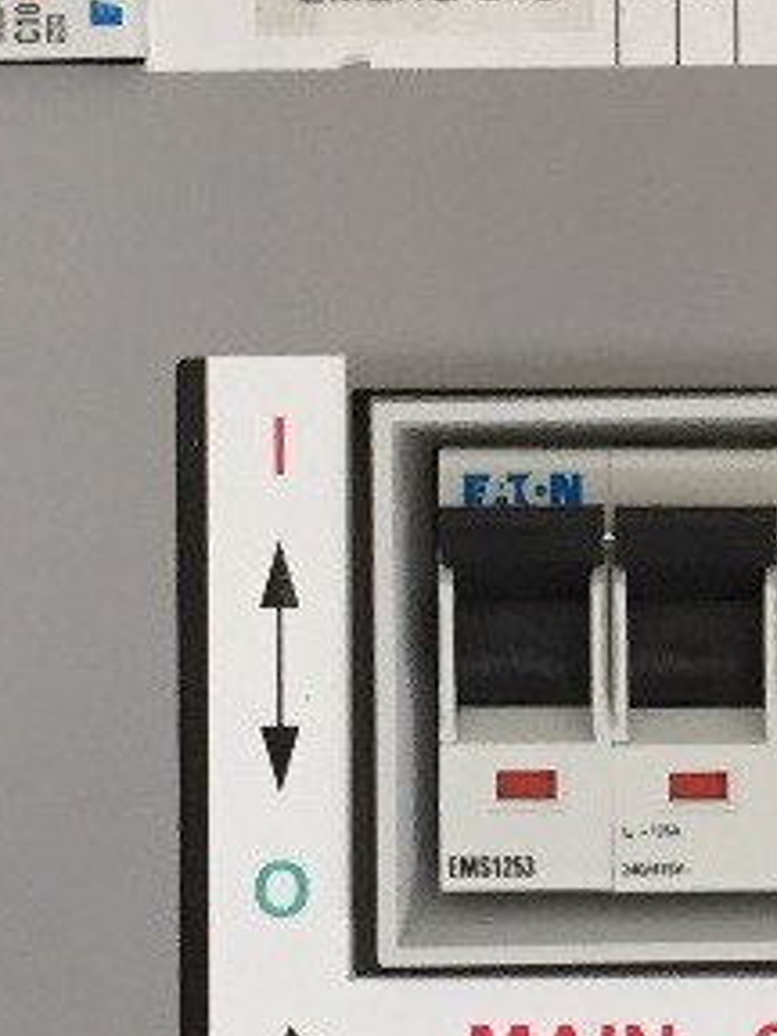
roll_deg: +0.2
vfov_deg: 16.2
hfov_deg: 12.1
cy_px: 241
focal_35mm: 121
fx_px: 3621
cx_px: 730
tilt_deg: +0.1
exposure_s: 1/33
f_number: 2.2
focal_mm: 4.15
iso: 100
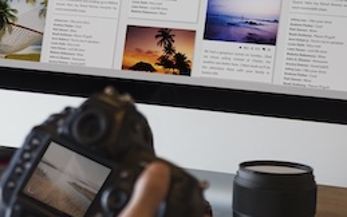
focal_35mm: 165
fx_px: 1561
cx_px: 86
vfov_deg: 7.9
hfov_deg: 12.6
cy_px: 39
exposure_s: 1/100
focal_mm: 70
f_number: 3.2
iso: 200
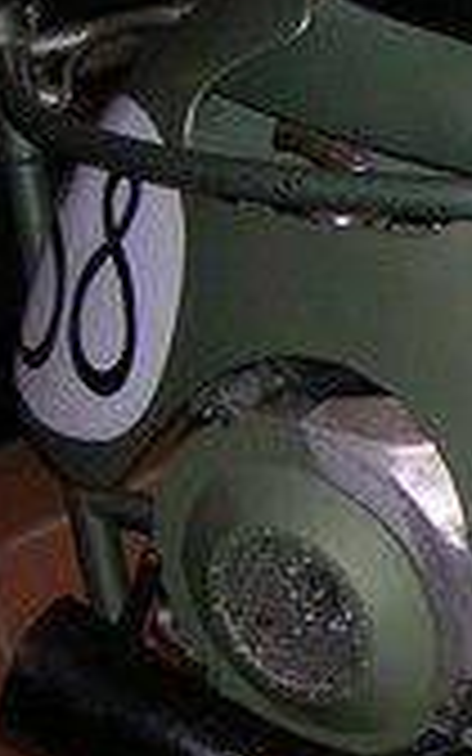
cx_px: 1324
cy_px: 637
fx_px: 3128
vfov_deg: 13.7
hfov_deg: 7.7
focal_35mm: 152
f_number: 2.9
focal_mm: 5.7
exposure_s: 1/60.1
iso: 57
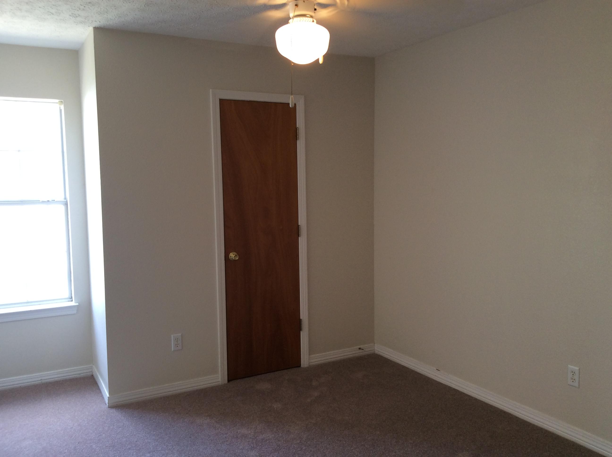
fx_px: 565
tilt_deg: -5.1
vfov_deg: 44.1
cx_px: 306
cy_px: 228
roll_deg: +1.3
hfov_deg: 56.9
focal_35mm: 32
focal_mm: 3.3
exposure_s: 1/24
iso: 32
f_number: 2.4
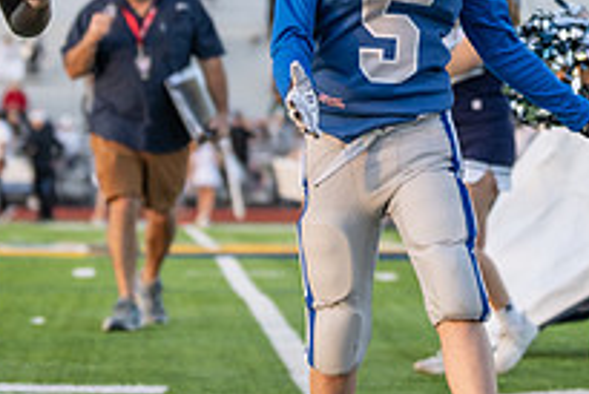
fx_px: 3242
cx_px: 376
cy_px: 22
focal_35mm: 198
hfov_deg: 10.4
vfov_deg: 6.9
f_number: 2.8
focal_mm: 70
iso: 640
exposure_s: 1/1250
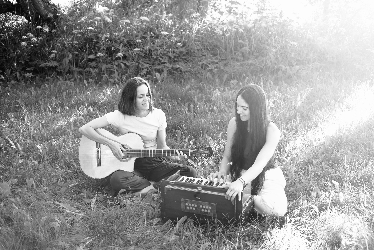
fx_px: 551
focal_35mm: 53
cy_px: 125
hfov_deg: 37.5
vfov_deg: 25.5
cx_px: 187
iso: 200
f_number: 2.5
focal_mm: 35
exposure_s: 1/200
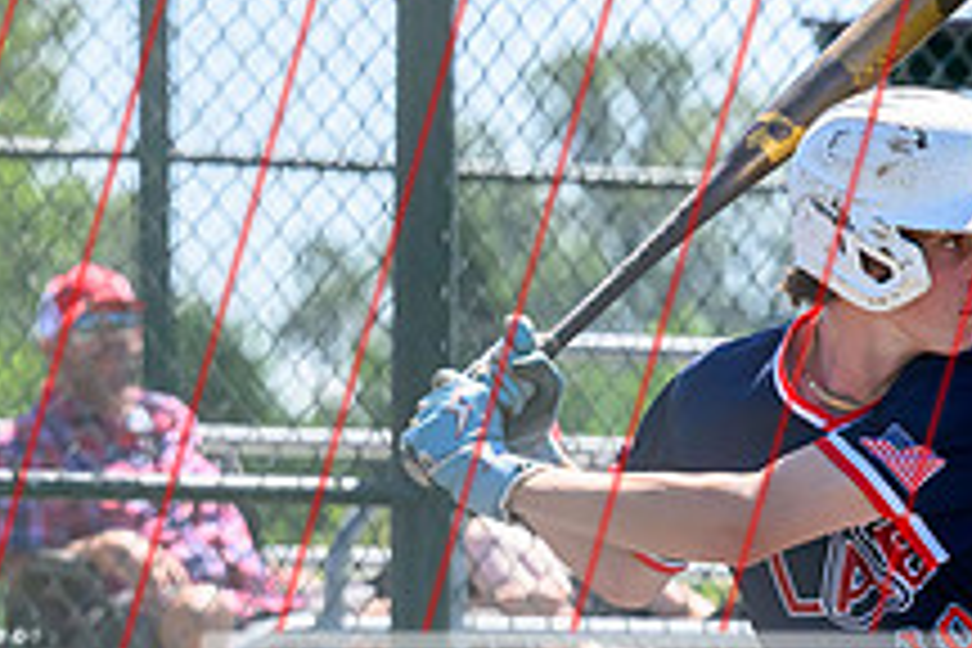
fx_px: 13796
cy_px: 838
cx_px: 809
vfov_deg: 2.7
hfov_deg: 4.0
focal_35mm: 511
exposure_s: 1/3200
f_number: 5
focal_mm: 145
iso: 1100
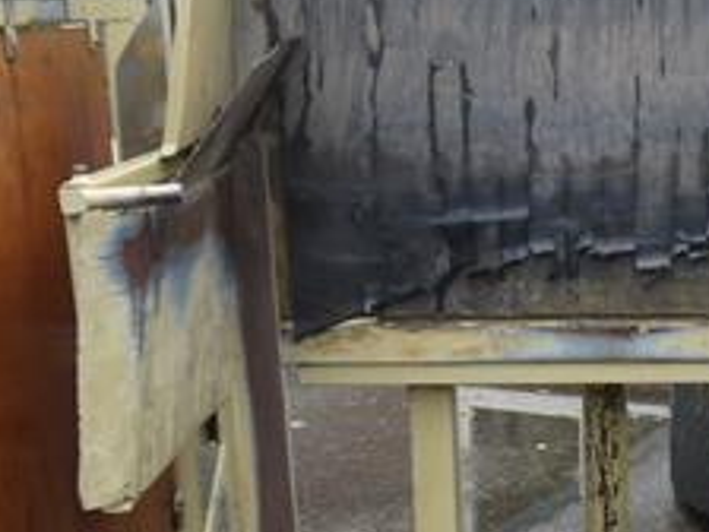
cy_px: 532
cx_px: 655
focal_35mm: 80
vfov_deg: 18.0
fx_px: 1639
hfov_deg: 23.7
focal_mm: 14
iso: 100
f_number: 4
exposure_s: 1/125
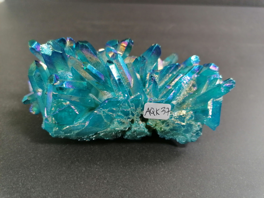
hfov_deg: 65.3
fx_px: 206
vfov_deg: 51.3
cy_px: 99
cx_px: 132
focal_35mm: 27
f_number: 1.8
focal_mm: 4.75
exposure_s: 1/100
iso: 160
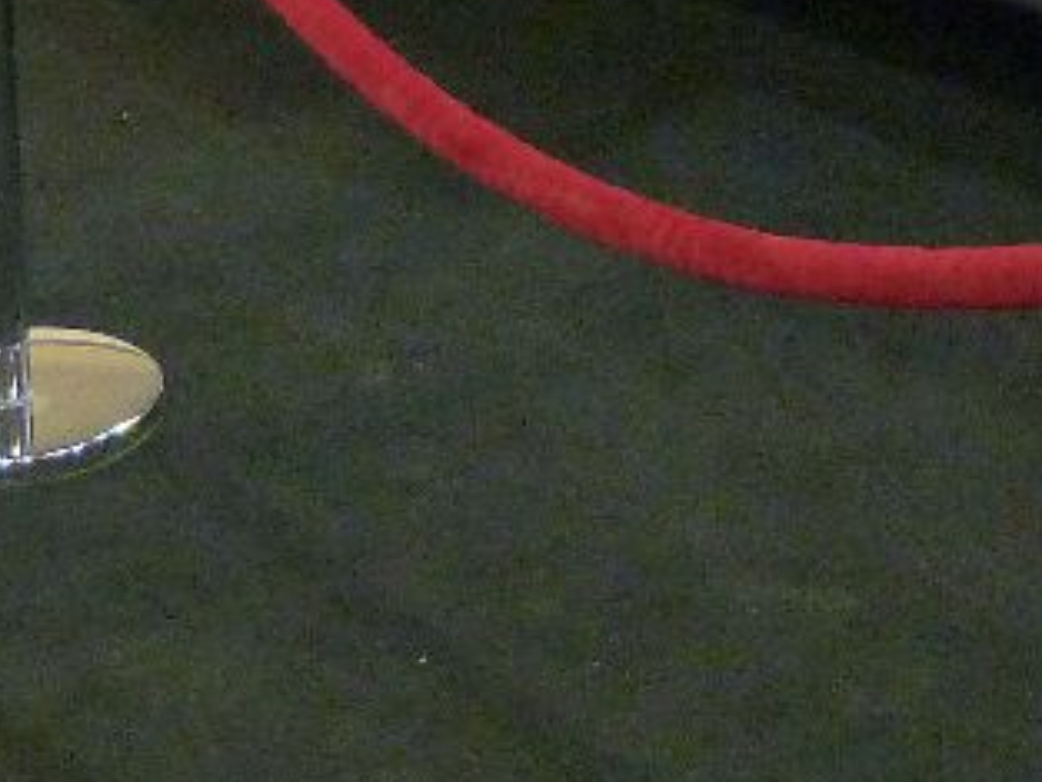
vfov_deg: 12.1
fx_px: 3403
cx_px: 949
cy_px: -579
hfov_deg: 17.1
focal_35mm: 113
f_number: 2.8
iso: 400
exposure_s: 1/50
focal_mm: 4.5
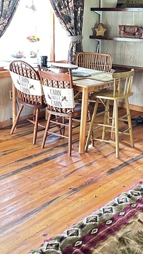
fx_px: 364
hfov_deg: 22.2
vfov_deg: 38.4
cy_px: 113
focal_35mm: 54
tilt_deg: -14.0
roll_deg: -1.3
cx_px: 78
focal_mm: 6.86
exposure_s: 1/26
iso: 2000
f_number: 1.78
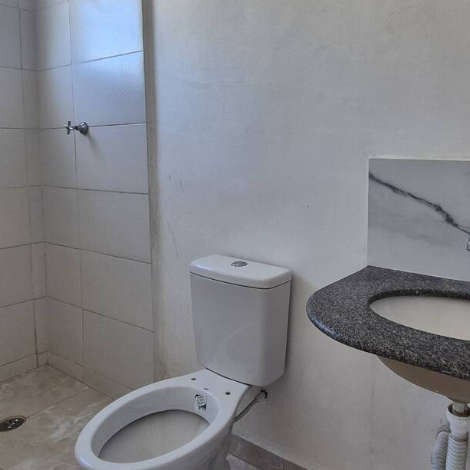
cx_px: 320
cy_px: 178
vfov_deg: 58.4
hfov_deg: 57.5
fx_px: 415
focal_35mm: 27
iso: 64
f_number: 2.2
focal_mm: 2.2
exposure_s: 1/60
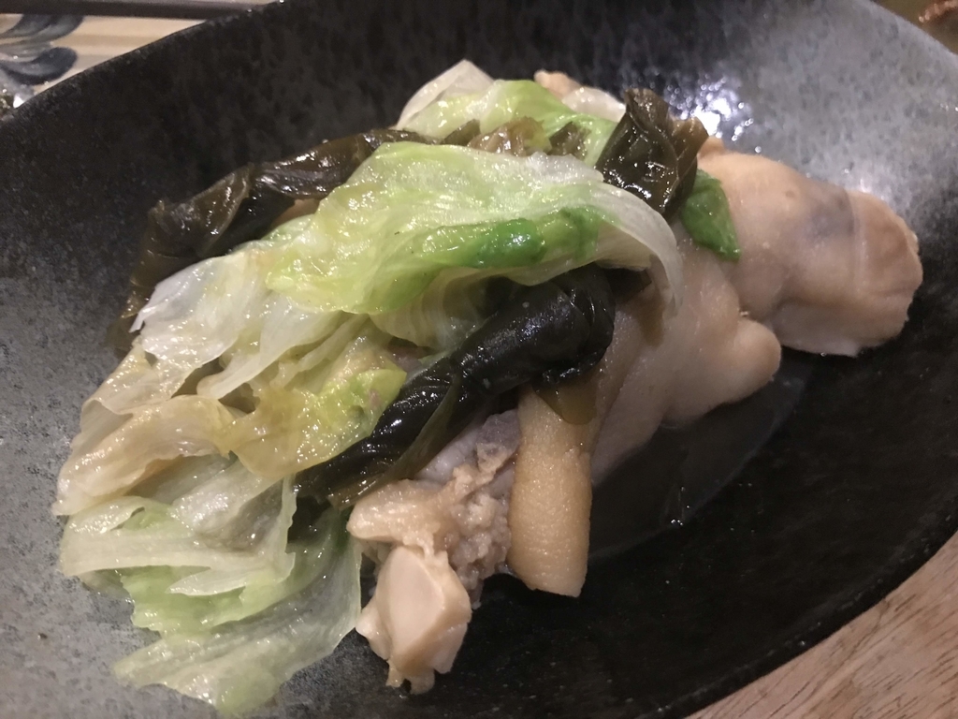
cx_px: 479
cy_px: 360
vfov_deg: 49.7
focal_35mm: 28
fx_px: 775
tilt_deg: -53.1
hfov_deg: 63.4
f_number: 1.8
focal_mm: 3.99
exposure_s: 1/5
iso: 80
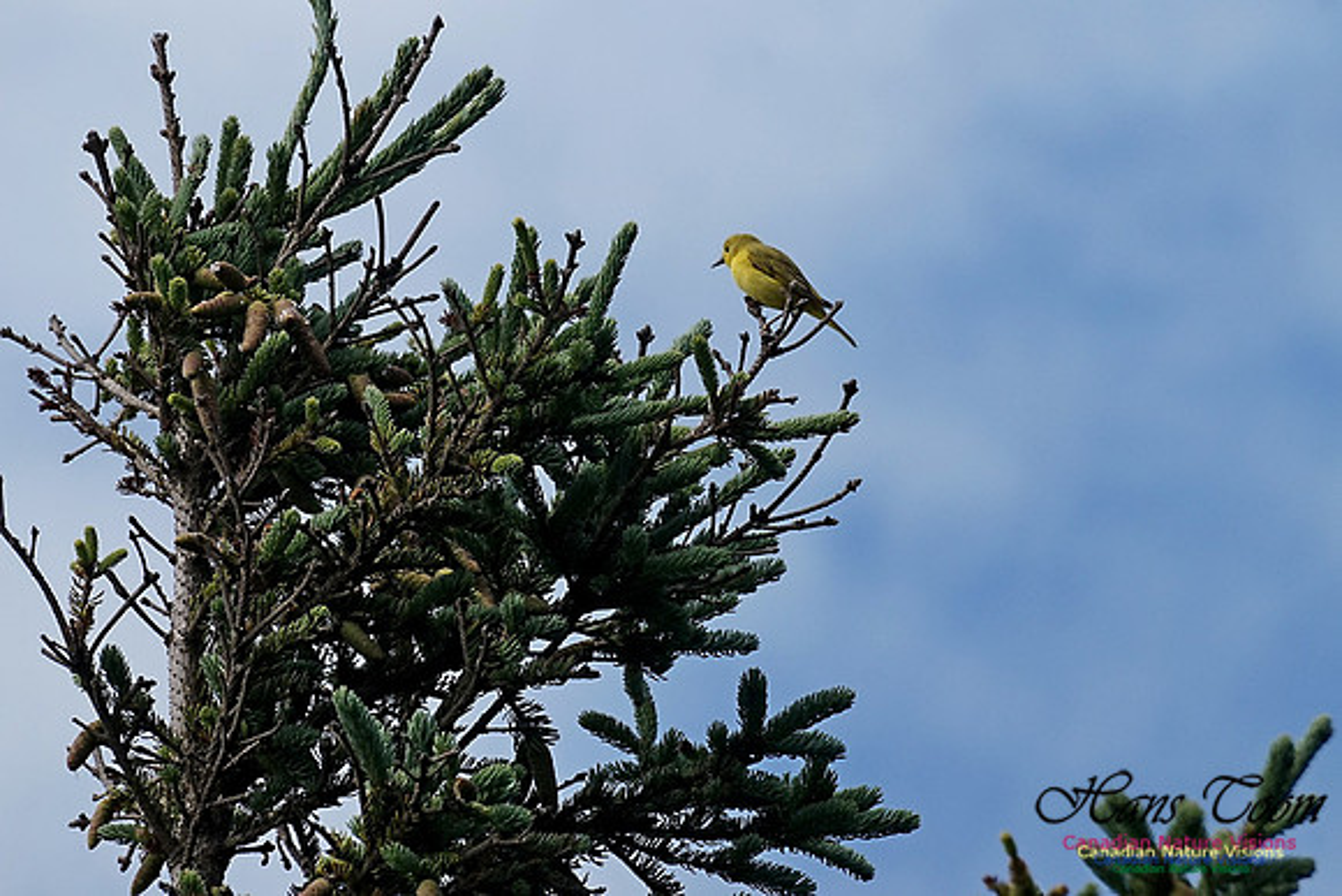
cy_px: 448
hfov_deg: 6.5
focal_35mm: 315
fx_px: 11745
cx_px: 671
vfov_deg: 4.4
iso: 800
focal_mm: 210
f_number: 10
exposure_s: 1/1600
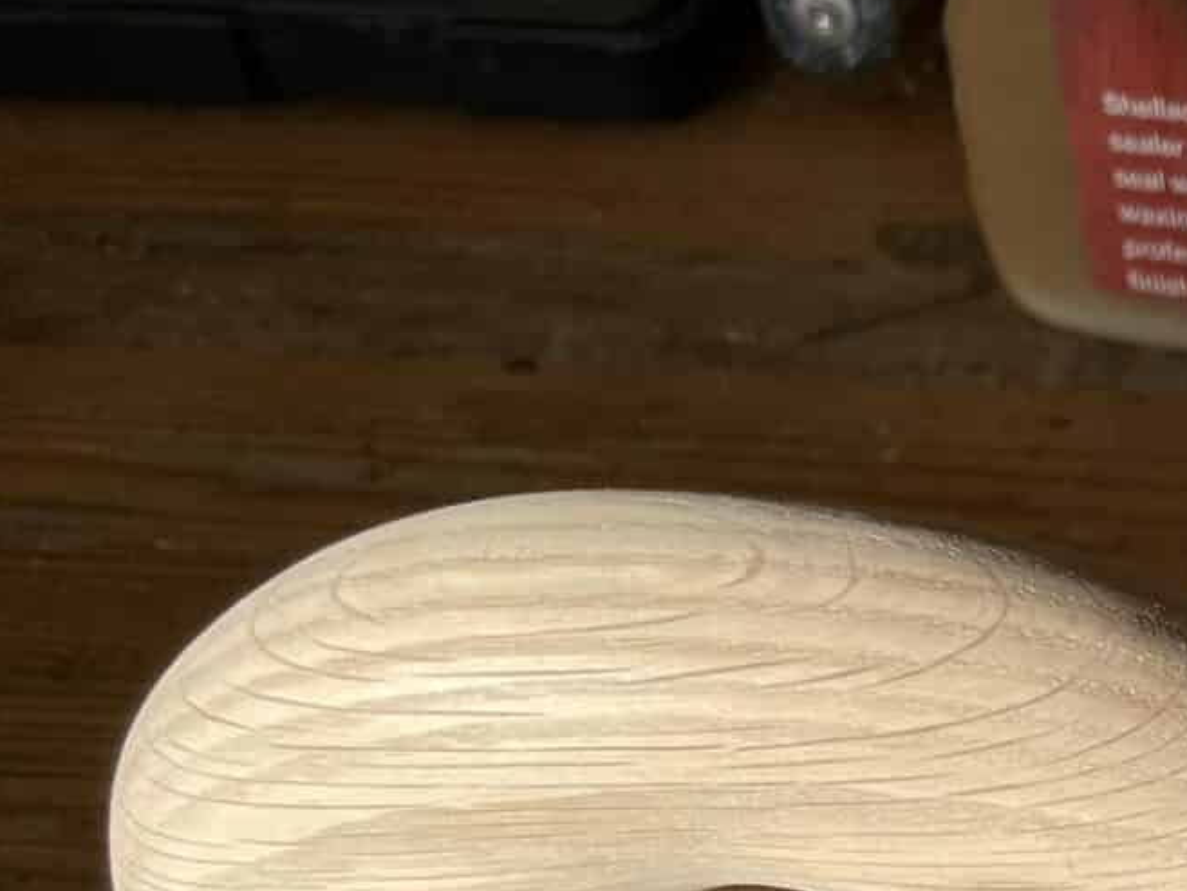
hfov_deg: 22.3
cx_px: 1642
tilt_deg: -45.7
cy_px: 1128
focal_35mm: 76
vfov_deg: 18.2
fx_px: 2607
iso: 32
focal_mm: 4.2
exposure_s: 1/1575
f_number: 1.6
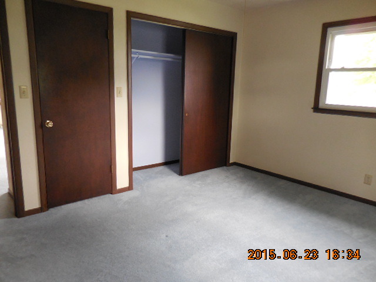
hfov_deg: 69.4
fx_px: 272
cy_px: 141
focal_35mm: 25
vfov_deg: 54.9
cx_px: 188
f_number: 3.3
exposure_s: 1/30
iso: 400
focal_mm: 4.5
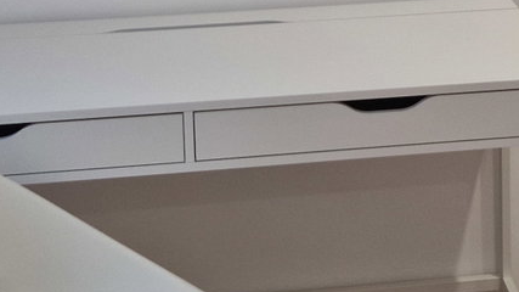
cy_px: -151
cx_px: 463
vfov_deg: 12.2
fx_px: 1293
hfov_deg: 22.2
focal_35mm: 94
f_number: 1.8
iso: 125
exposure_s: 1/100
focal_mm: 5.4
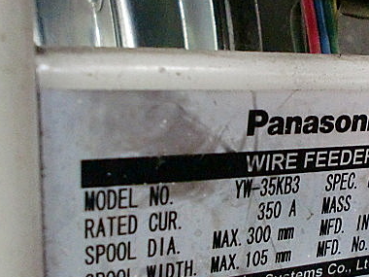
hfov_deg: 32.1
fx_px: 629
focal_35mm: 59
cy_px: 229
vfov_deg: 24.3
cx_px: 277
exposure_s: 1/60
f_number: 3.1
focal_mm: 6.3
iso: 1000
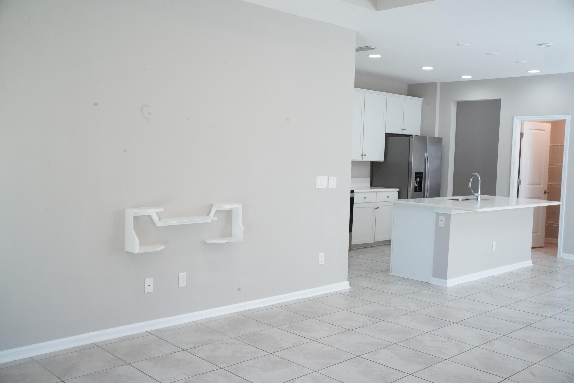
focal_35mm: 35
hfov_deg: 54.4
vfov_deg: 37.9
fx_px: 558
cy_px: 192
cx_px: 287
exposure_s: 1/60
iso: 6400
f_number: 16
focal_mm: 35
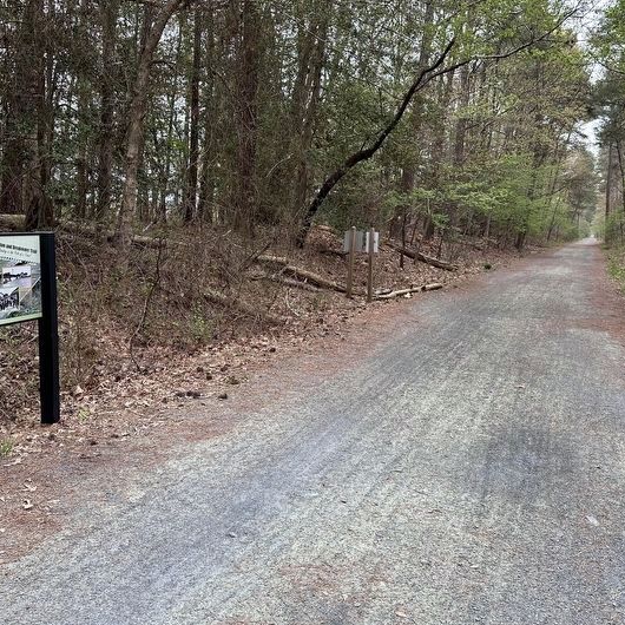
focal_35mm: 32
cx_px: 281
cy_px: 296
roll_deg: -2.2
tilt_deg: -6.1
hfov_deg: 51.0
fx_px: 654
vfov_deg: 51.1
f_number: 1.78
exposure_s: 1/121
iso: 64
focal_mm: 6.86
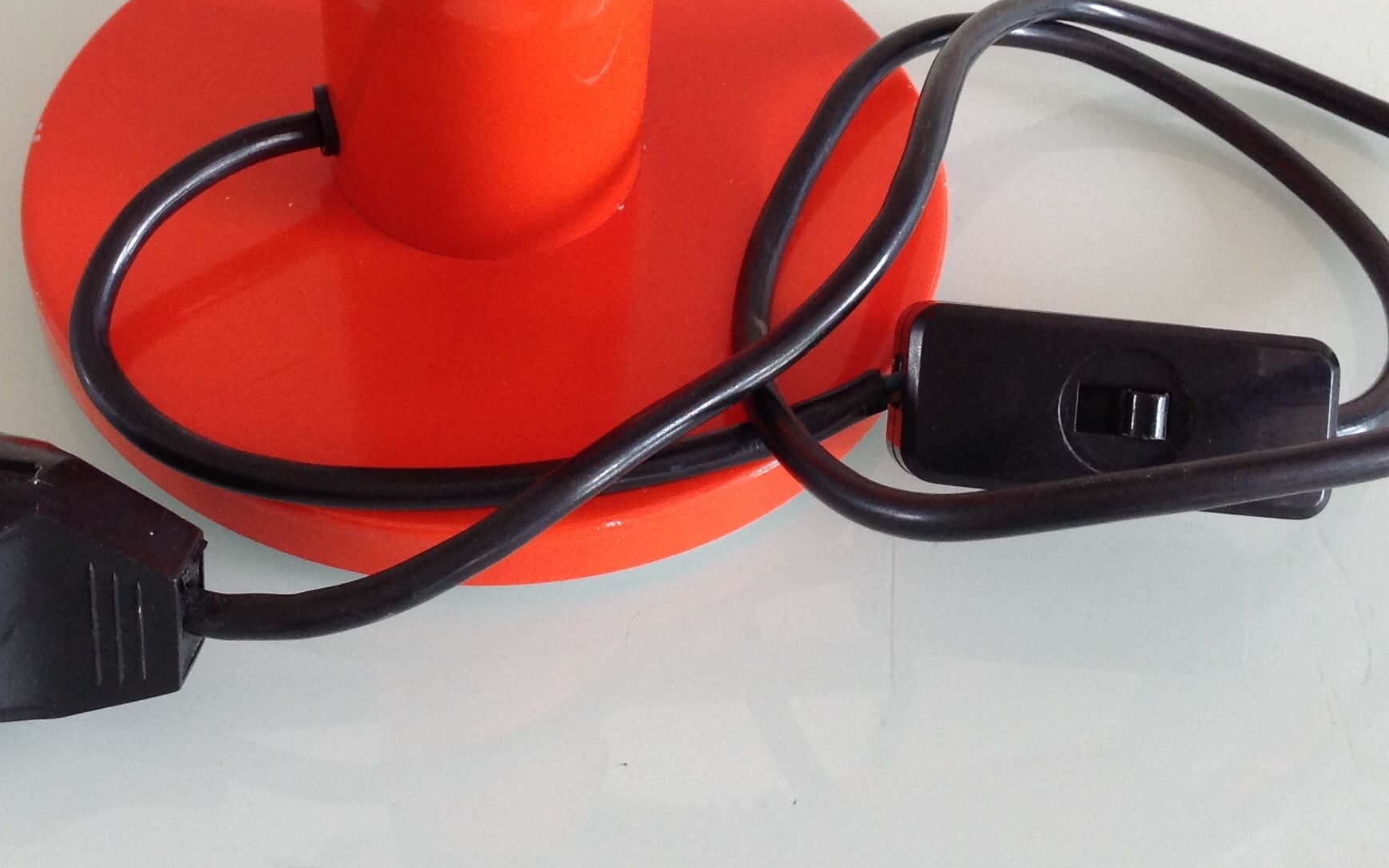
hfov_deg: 36.8
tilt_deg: -45.2
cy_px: 165
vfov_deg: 23.2
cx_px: 587
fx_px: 2082
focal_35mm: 55
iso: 100
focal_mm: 4.28
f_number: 2.4
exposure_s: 1/15
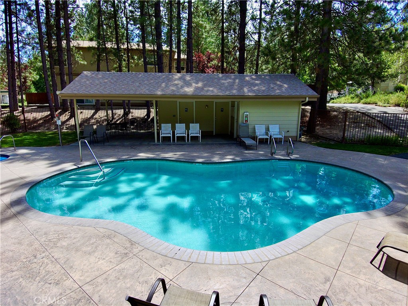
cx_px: 204
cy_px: 153
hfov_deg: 79.0
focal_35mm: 21
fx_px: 247
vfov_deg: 63.4
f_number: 2.8
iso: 100
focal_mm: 3.7
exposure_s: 1/726
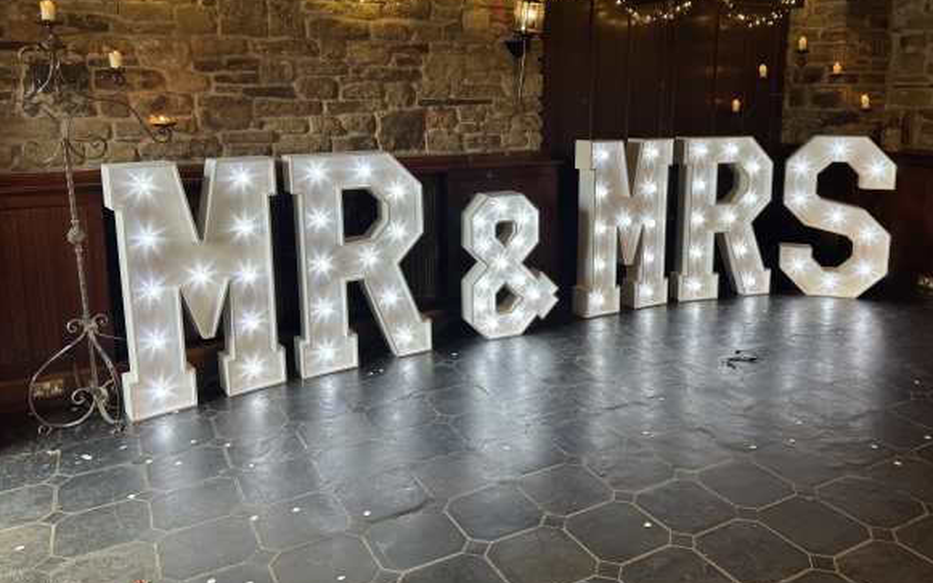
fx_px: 712
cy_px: 220
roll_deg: +1.3
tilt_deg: -9.3
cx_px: 499
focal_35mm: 28
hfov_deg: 66.4
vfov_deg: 44.2
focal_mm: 6.86
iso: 125
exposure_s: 1/50
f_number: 1.78
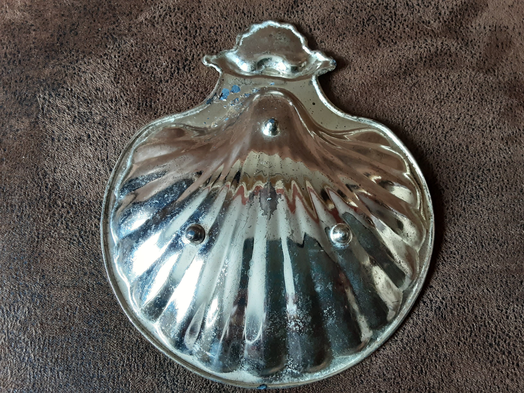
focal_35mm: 28
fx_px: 424
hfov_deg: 63.4
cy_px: 196
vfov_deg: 49.7
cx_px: 262
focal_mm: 2.9
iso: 125
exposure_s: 1/50
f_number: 1.9
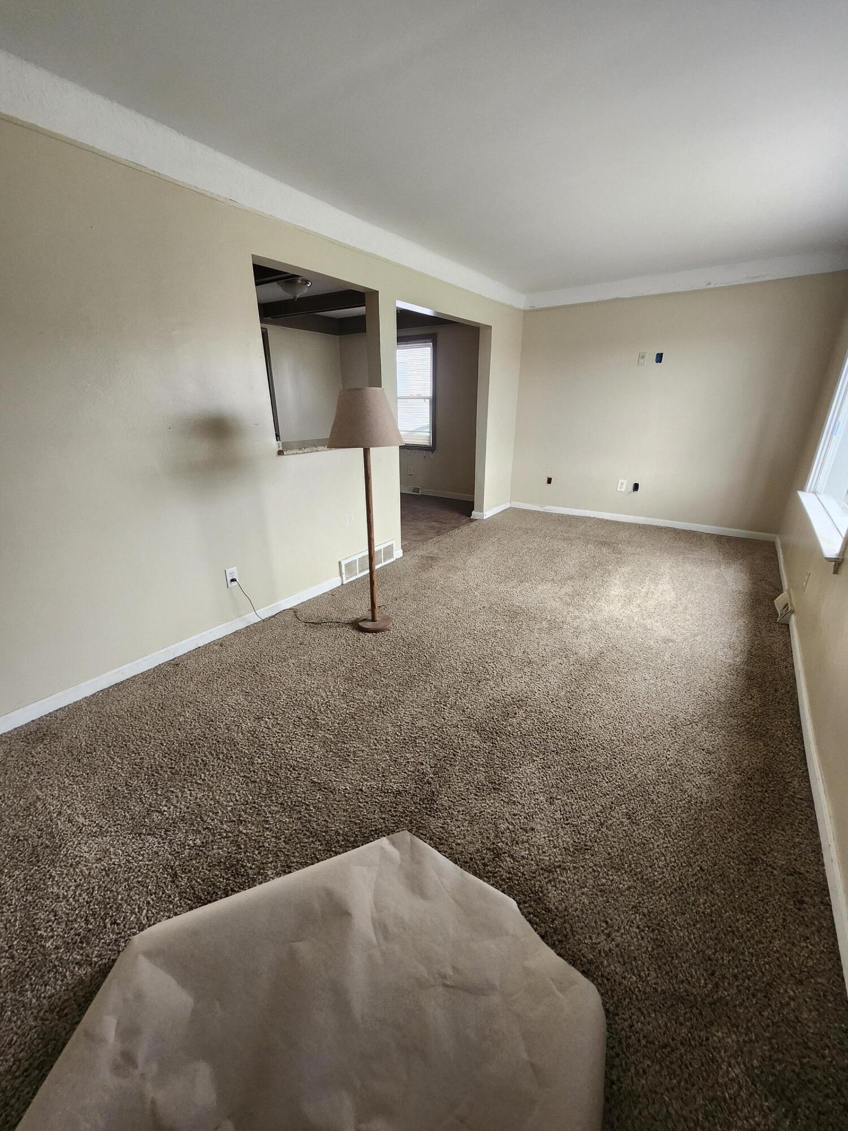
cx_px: 424
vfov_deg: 106.2
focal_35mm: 13
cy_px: 566
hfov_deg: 89.9
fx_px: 425
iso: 200
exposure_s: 1/60
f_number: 2.2
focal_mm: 1.74
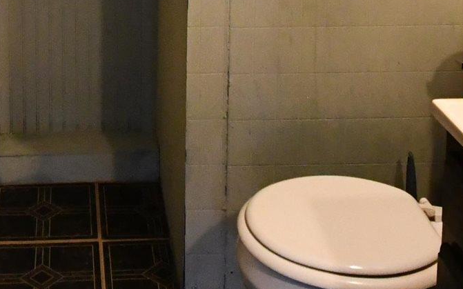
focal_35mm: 70
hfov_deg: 29.0
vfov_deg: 16.6
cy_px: -165
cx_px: 119
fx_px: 883
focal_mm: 10
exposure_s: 1/100
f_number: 4.5
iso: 3200
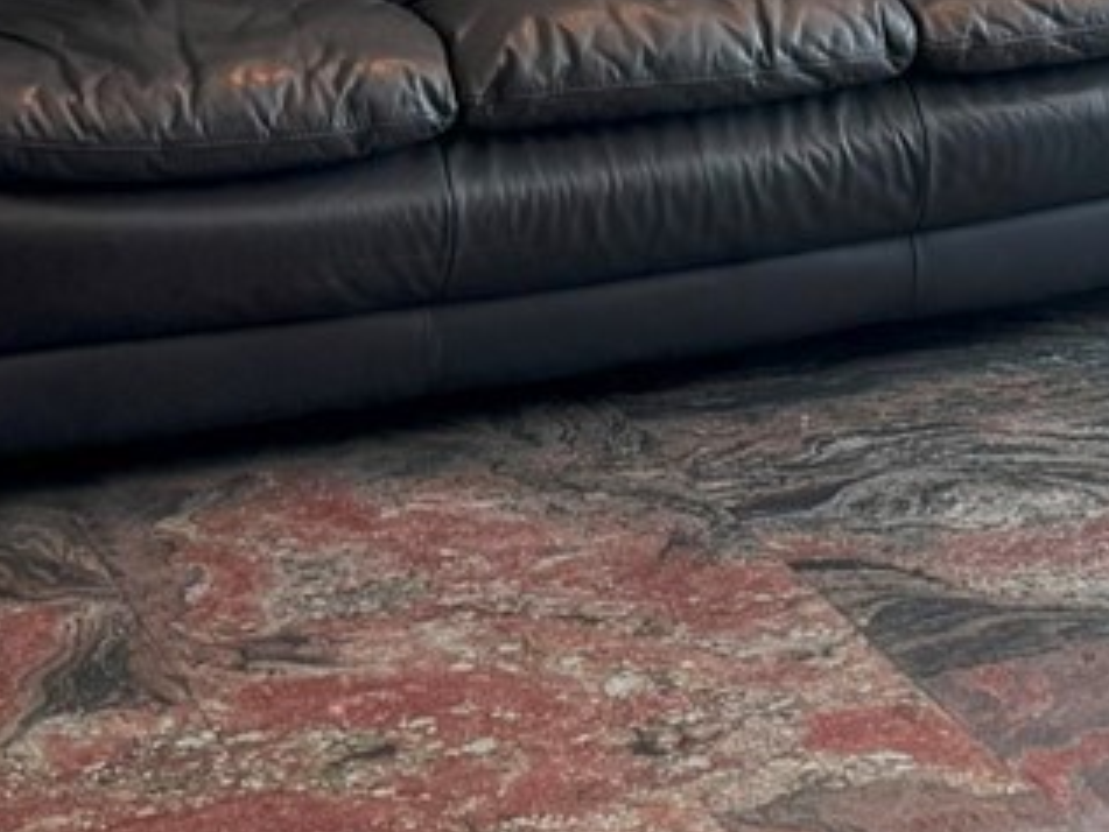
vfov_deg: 11.9
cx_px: 1529
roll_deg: -0.1
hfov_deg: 15.3
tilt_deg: -8.8
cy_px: -220
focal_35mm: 121
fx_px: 3878
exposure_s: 1/120
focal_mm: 6.76
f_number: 1.78
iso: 64
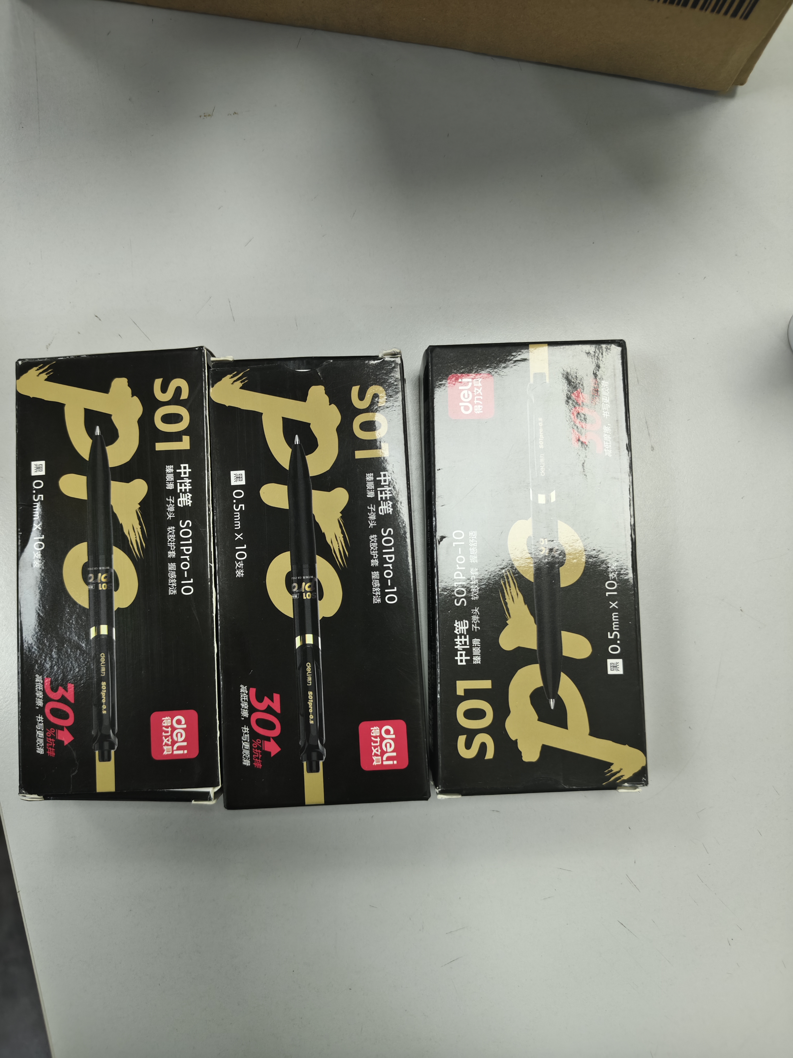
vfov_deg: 73.9
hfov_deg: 58.9
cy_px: 529
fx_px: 703
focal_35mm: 23
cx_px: 396
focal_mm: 5.56
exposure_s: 1/100
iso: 397
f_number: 1.88
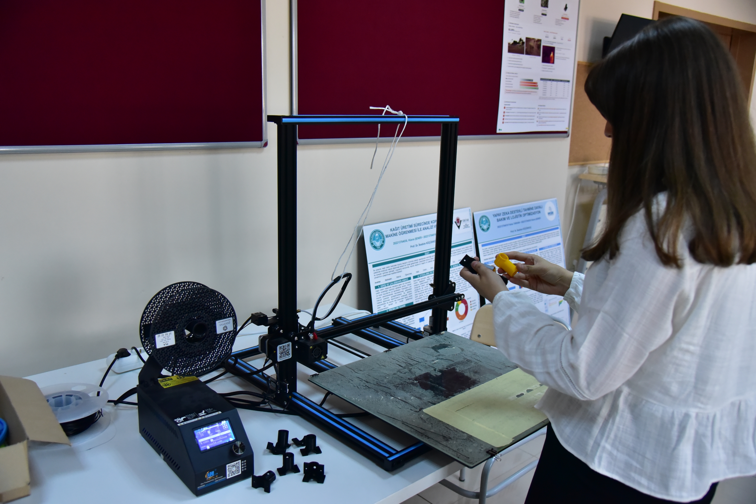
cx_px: 378
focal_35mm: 31
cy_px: 252
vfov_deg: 42.3
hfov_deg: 60.3
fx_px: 651
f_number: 4
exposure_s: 1/640
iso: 3200
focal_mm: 31
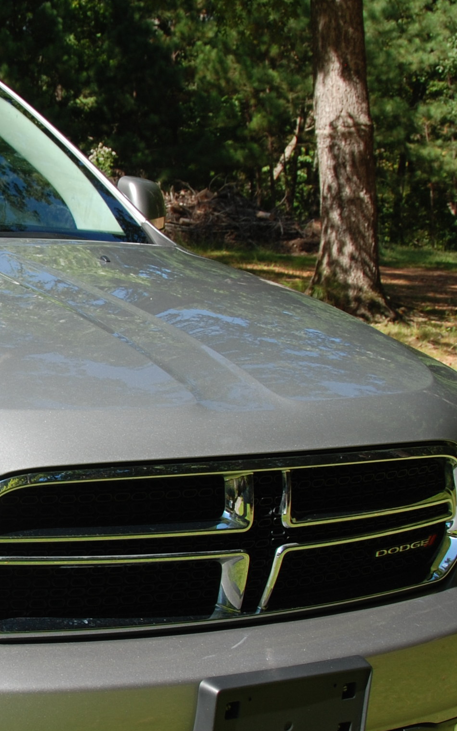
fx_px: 1713
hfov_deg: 14.8
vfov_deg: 24.1
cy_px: 424
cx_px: -70
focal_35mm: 86
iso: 100
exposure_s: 1/160
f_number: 6.3
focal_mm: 22
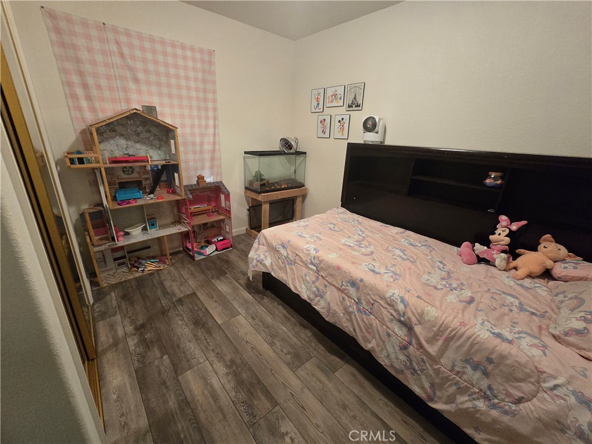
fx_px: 222
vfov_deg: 89.9
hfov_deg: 106.2
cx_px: 296
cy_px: 222
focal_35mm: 13
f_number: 2.2
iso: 1000
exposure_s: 1/60
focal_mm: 2.2
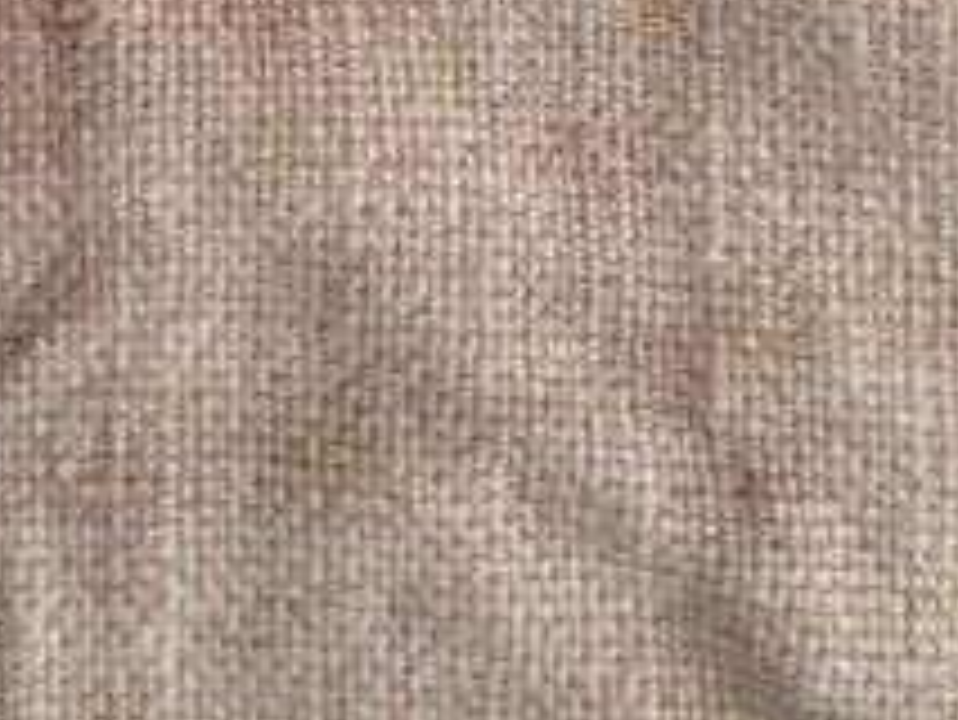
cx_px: 76
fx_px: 2409
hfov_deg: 21.9
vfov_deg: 15.8
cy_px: -320
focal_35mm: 87
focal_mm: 4.15
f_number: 2.2
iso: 250
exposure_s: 1/33
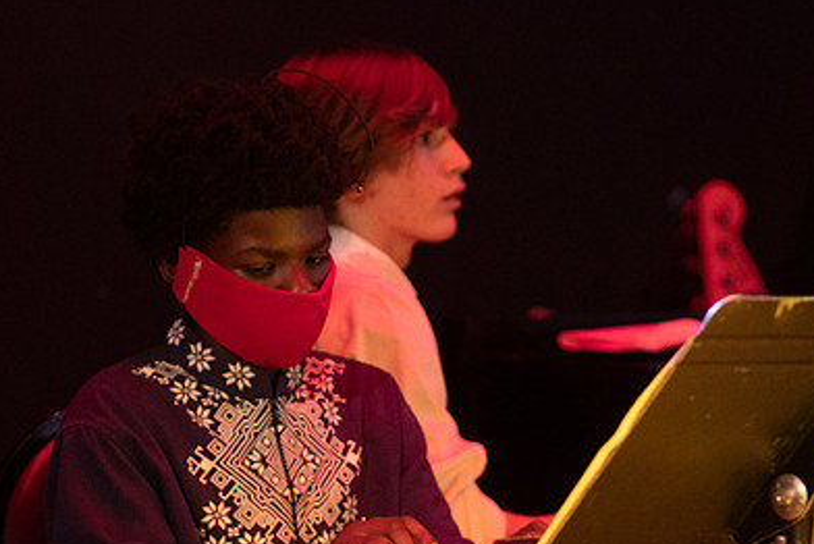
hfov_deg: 7.7
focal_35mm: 266
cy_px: 344
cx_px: 484
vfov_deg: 5.2
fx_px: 6019
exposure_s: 1/125
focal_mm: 120
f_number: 2.8
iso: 3200
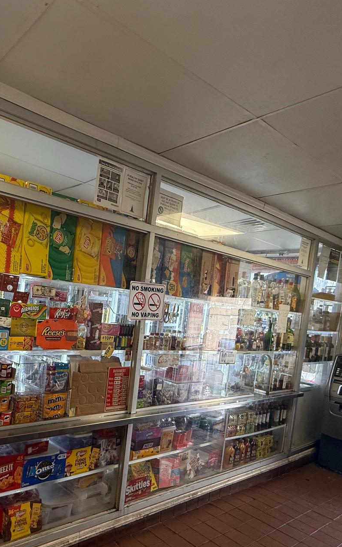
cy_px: 322
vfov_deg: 74.2
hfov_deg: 46.9
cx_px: 46
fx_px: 358
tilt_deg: -3.0
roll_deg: -5.5
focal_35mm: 24
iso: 160
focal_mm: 2.22
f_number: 2.2
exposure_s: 1/120
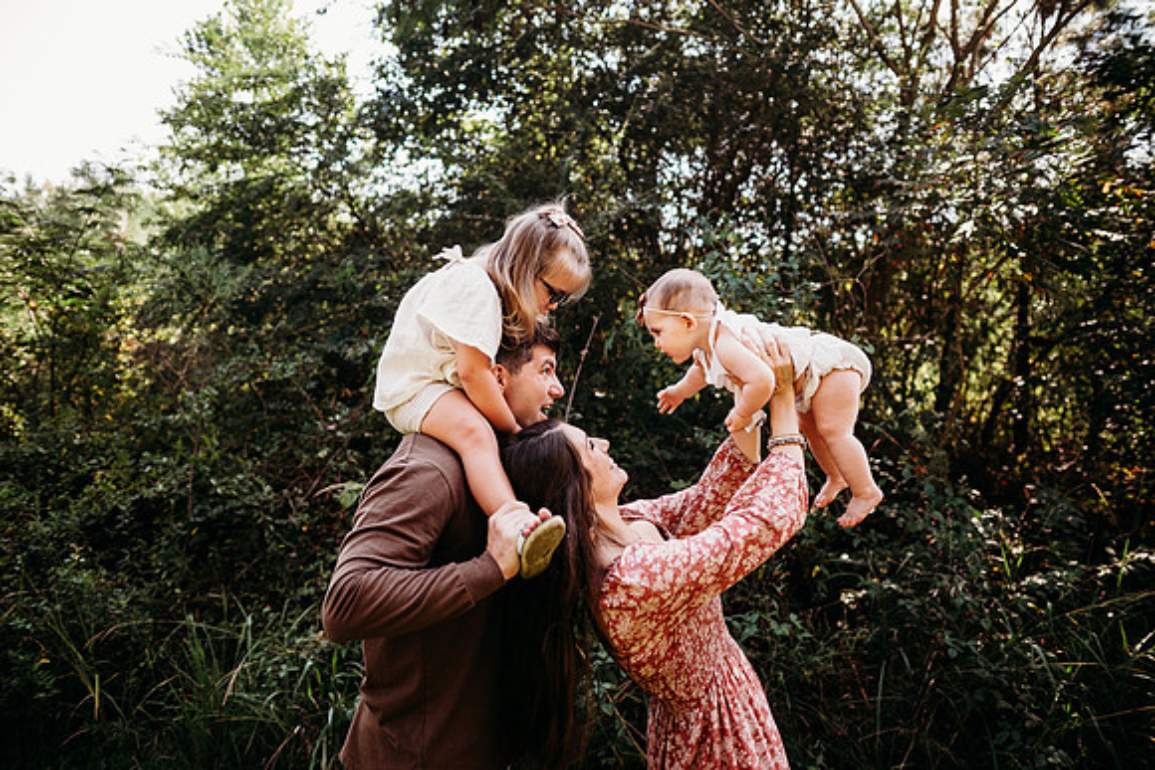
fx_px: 770
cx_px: 578
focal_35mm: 24
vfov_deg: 53.2
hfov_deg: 73.7
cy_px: 385
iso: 100
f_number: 2.2
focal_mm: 24
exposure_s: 1/320
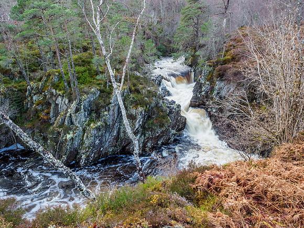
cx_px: 152
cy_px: 114
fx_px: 211
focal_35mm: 24
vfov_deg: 56.8
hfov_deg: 71.6
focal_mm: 12
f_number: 7.1
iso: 200
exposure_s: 1/8
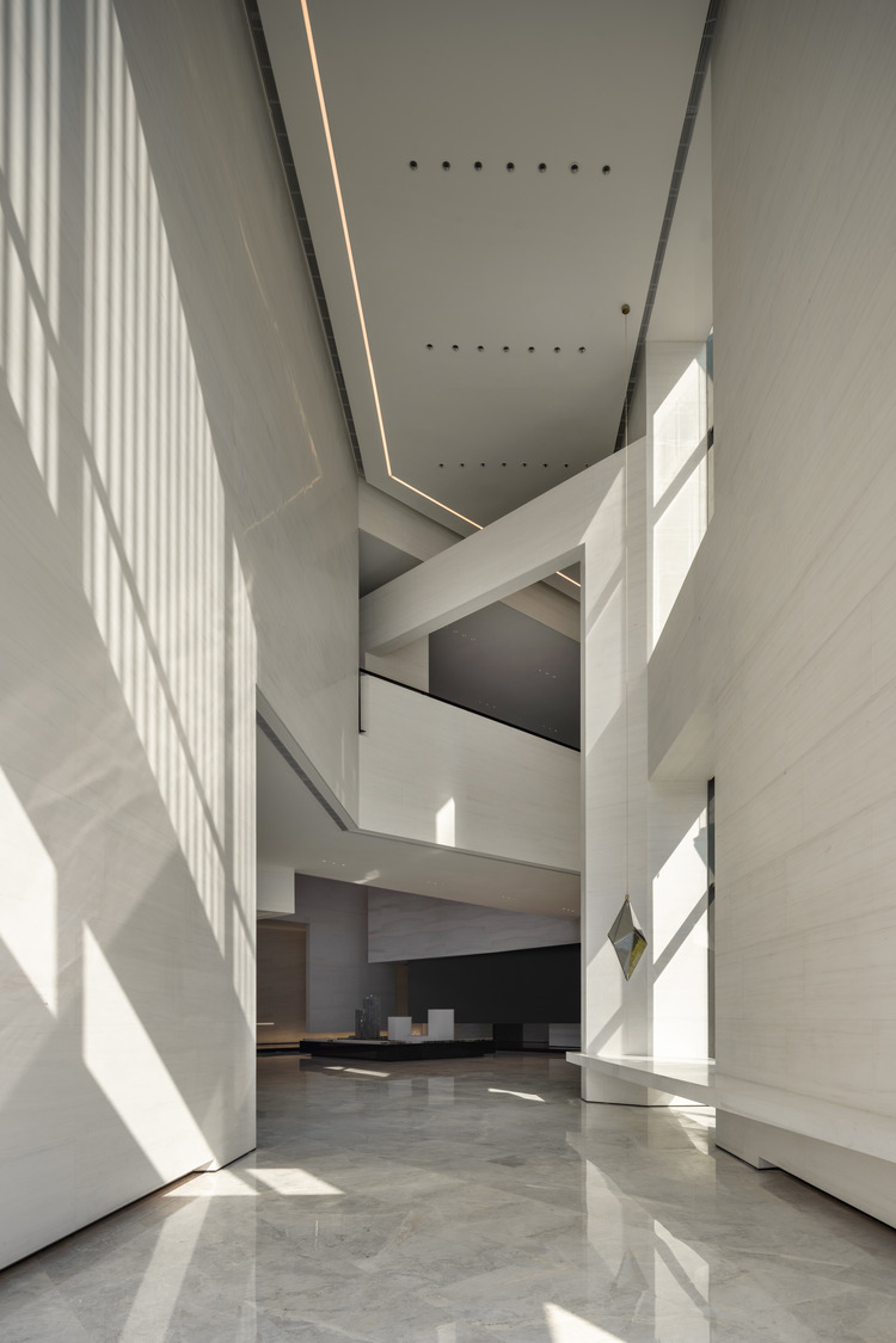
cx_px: 448
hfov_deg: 70.4
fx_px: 635
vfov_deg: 93.3
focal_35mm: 17
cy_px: 672
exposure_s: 1/320
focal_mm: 17
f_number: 10
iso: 160
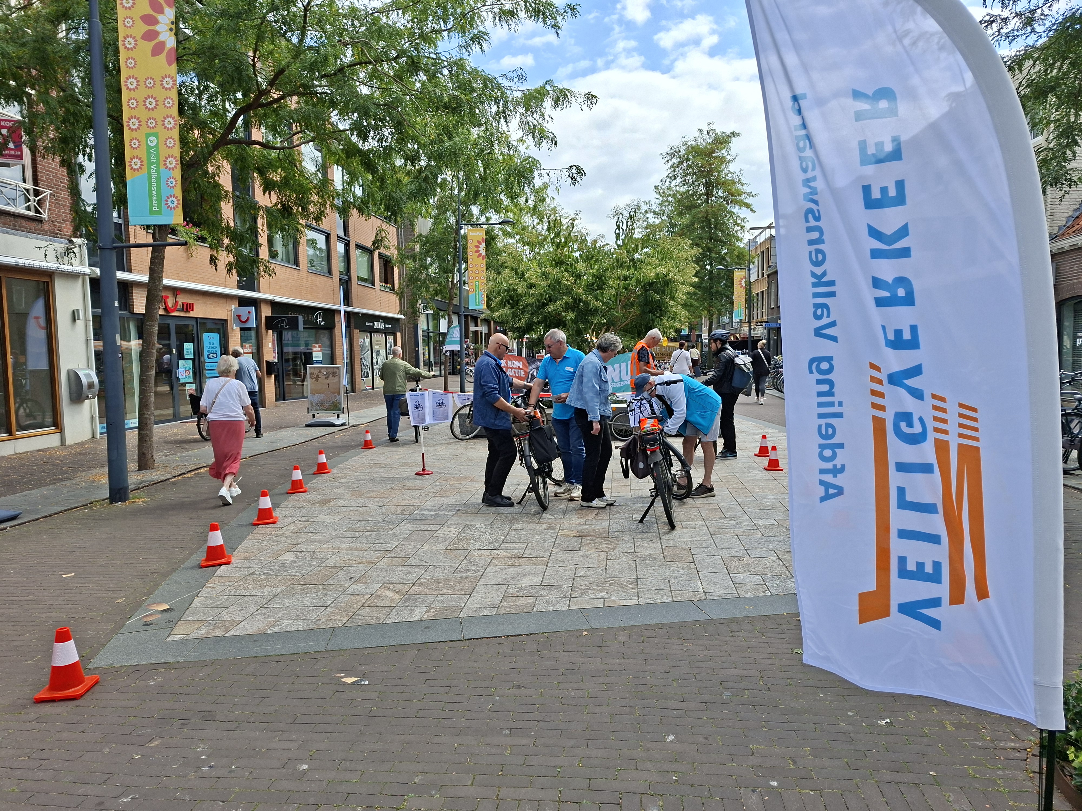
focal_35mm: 23
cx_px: 541
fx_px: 719
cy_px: 406
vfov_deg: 58.9
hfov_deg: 73.9
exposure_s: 1/1658
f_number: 1.8
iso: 50
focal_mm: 5.54
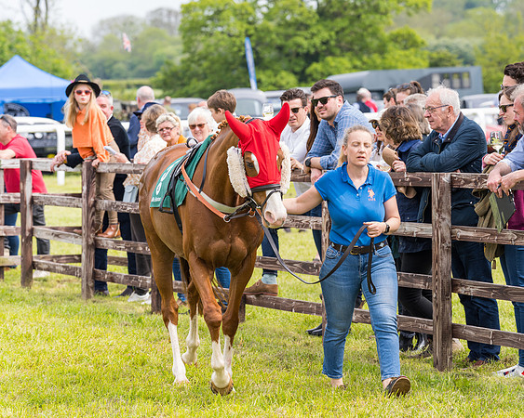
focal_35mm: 174
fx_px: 2695
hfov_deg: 11.1
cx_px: 359
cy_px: 209
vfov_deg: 8.9
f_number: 5
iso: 50
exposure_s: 1/200
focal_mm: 135
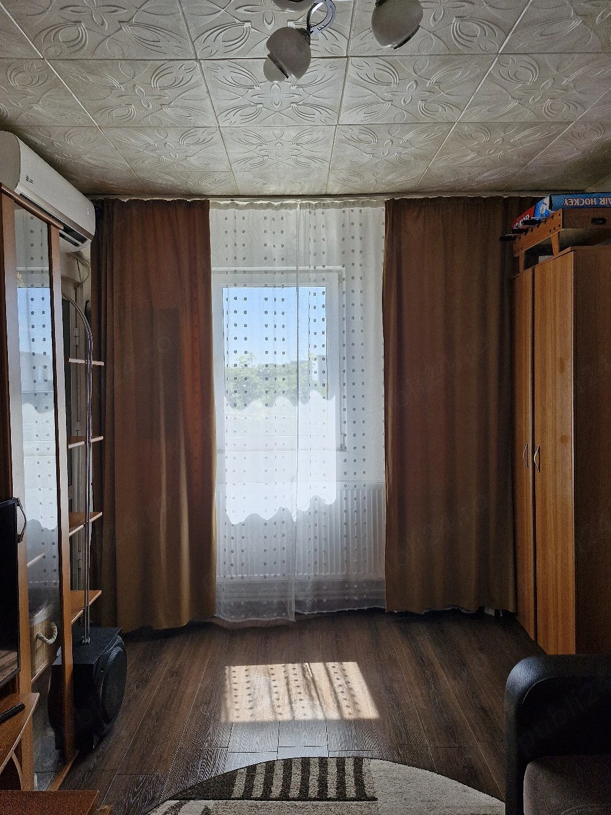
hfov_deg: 58.9
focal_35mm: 23
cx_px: 306
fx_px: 541
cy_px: 408
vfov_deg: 73.9
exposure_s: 1/182
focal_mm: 5.54
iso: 50
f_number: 1.8
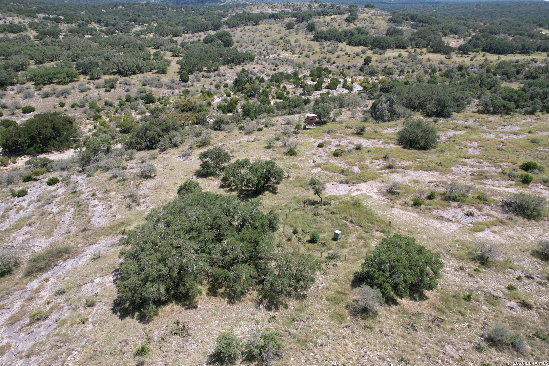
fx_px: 335
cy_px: 183
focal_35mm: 22
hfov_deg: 78.6
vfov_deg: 57.2
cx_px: 274
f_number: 2.8
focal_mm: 8.38
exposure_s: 1/1250
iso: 100
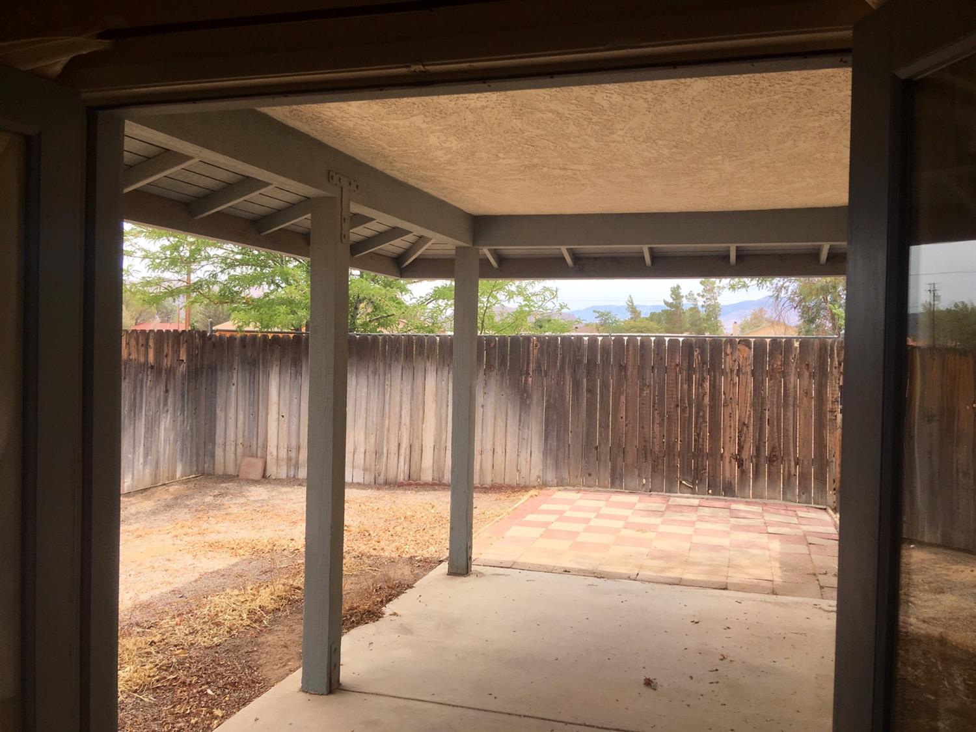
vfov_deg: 48.2
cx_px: 488
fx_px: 817
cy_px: 366
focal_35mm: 29
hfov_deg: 61.7
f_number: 2.2
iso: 25
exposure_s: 1/686
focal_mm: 4.15
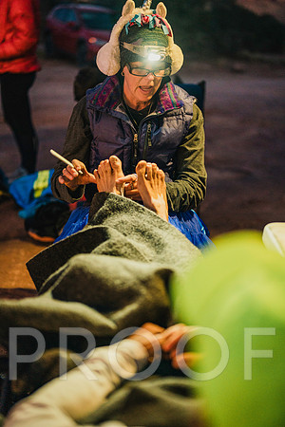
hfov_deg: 27.0
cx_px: 142
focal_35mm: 50
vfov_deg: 39.6
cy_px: 214
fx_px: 594
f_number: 1.4
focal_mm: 50
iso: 2000
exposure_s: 1/60
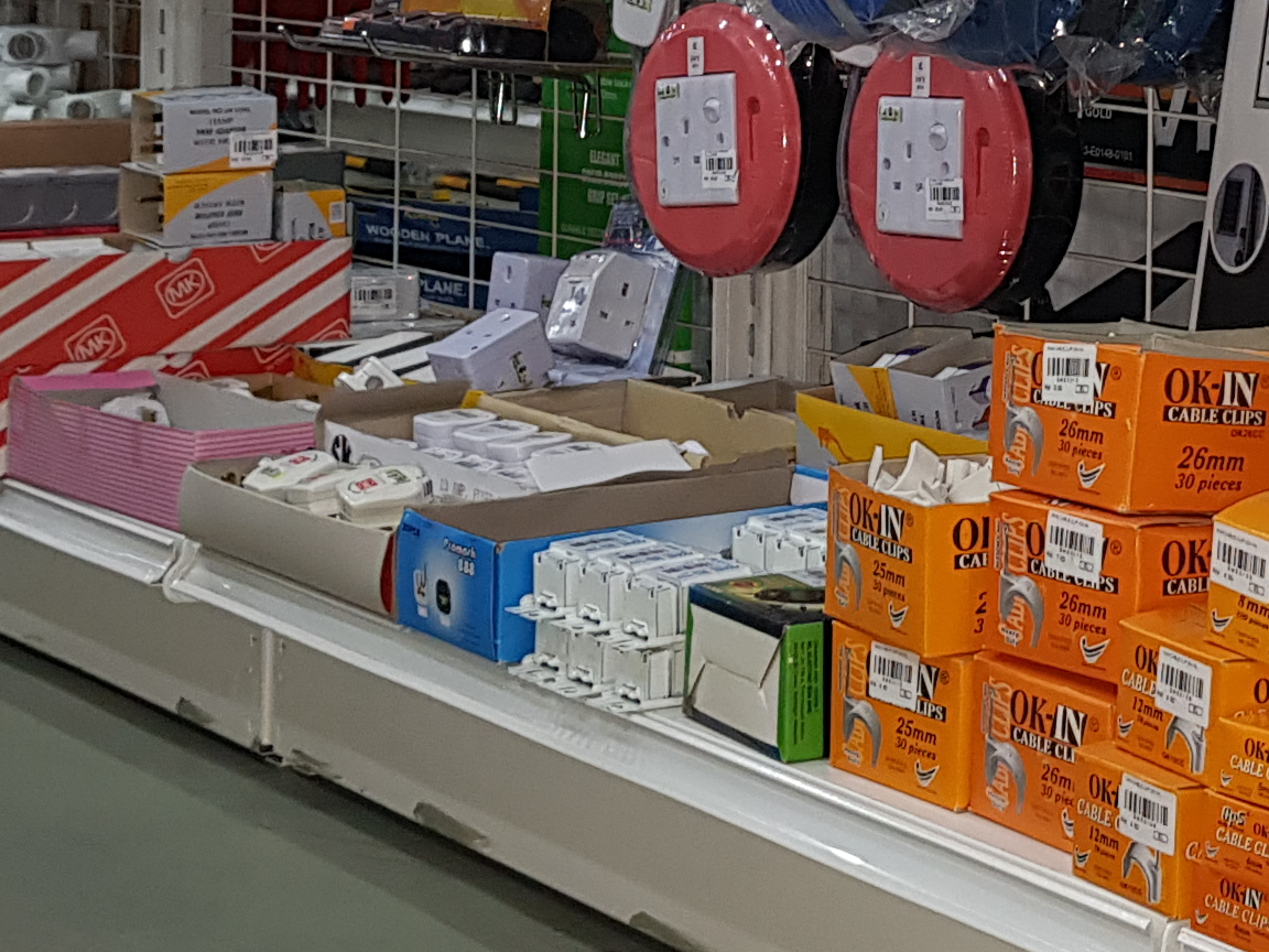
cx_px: 920
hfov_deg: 21.4
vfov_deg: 15.9
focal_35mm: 91
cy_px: -43
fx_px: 3336
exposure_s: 1/25
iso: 100
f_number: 1.7
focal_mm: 4.3
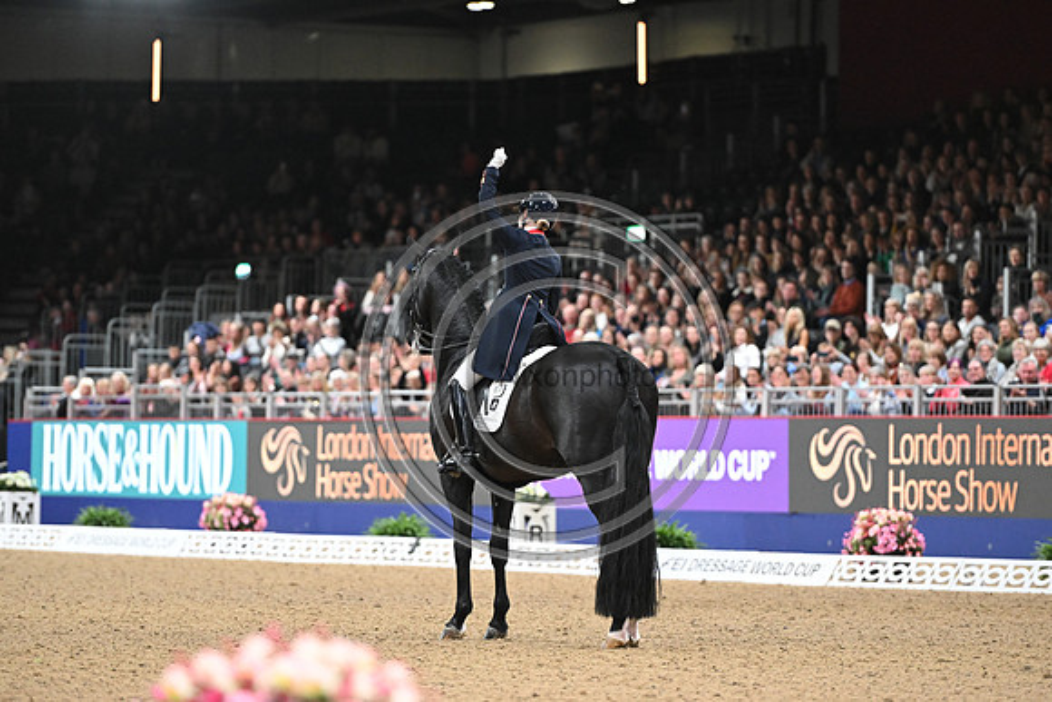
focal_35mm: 200
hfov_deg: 10.3
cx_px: 526
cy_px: 351
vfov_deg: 6.9
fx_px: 5846
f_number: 3.5
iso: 6400
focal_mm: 200
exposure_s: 1/800
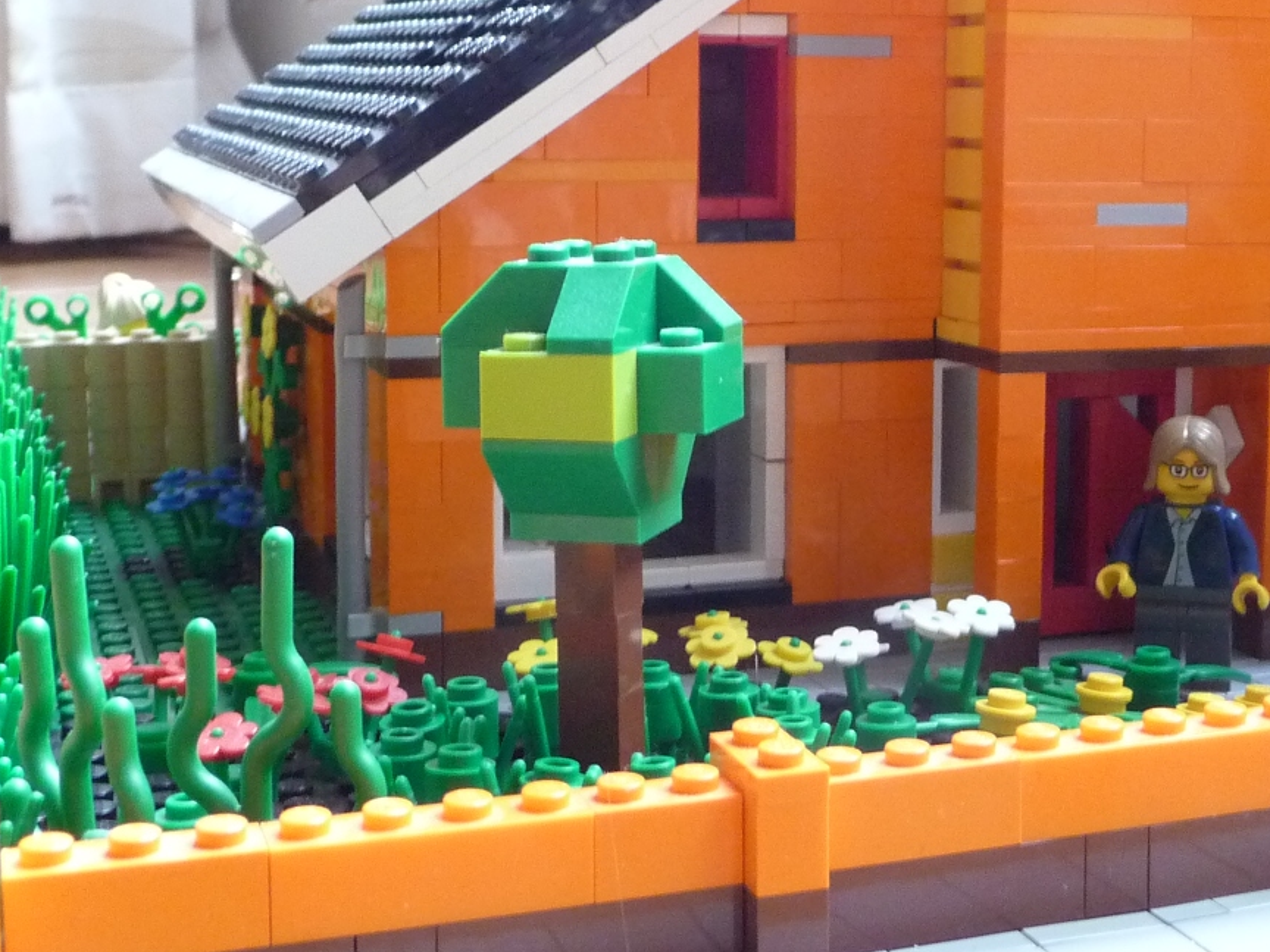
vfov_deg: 24.3
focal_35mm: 60
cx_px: 866
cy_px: 306
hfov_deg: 31.9
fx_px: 2201
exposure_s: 1/8
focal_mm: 5
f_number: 3.4
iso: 400
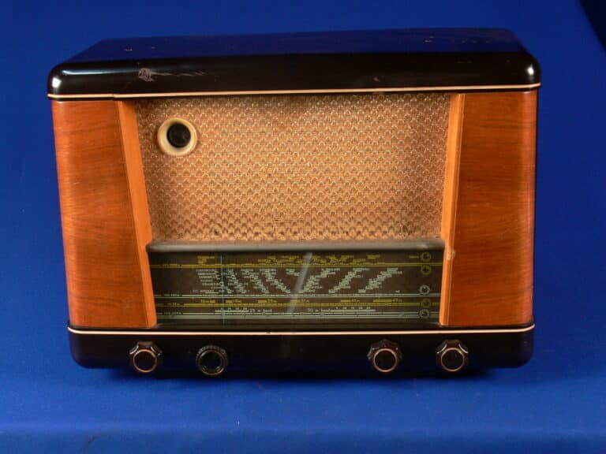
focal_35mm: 65
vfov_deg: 22.6
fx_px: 1138
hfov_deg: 29.8
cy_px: 227
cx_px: 303
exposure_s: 1/30
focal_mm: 11
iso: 125
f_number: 3.2
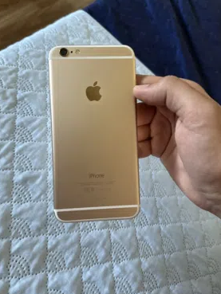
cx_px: 105
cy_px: 140
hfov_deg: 53.1
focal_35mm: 26
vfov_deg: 67.3
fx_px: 221
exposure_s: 1/53
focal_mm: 6.86
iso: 1000
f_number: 1.78
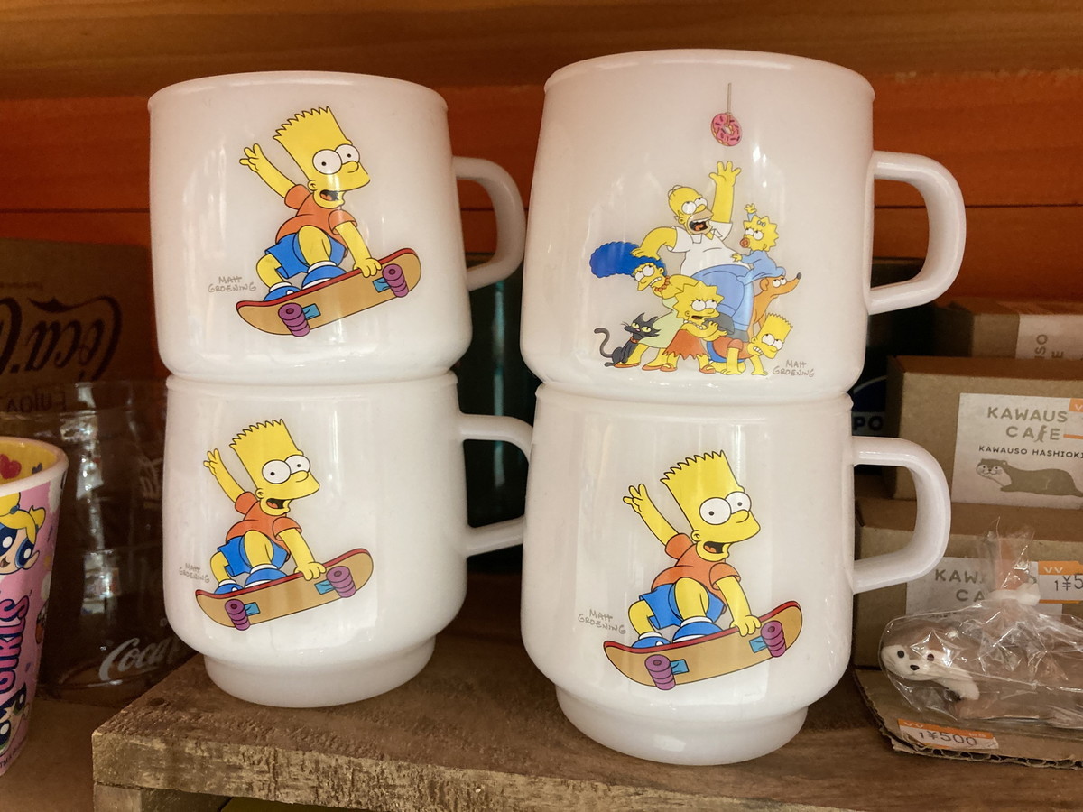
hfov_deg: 63.4
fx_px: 876
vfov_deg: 49.7
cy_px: 406
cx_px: 542
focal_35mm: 28
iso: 200
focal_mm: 3.99
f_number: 1.8
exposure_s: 1/50
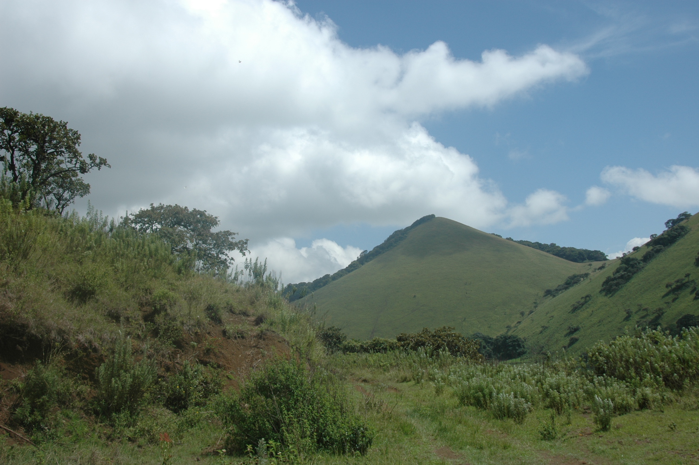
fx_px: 698
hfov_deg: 53.2
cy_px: 232
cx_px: 350
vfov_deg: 36.8
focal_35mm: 36
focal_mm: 24
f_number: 11
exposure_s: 1/500
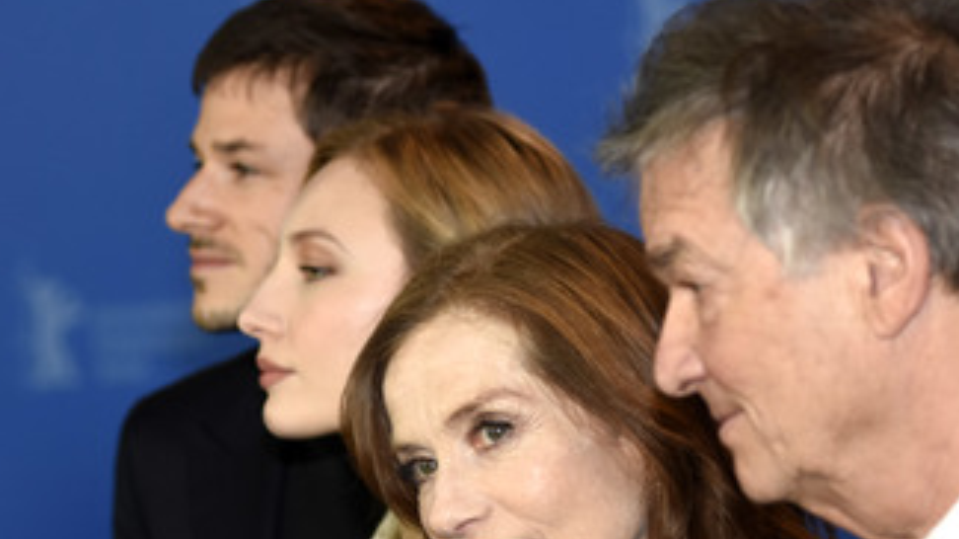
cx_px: 360
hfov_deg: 10.4
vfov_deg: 5.8
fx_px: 5281
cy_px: 379
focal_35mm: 208
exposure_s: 1/500
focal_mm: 95
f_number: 3.2
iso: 640
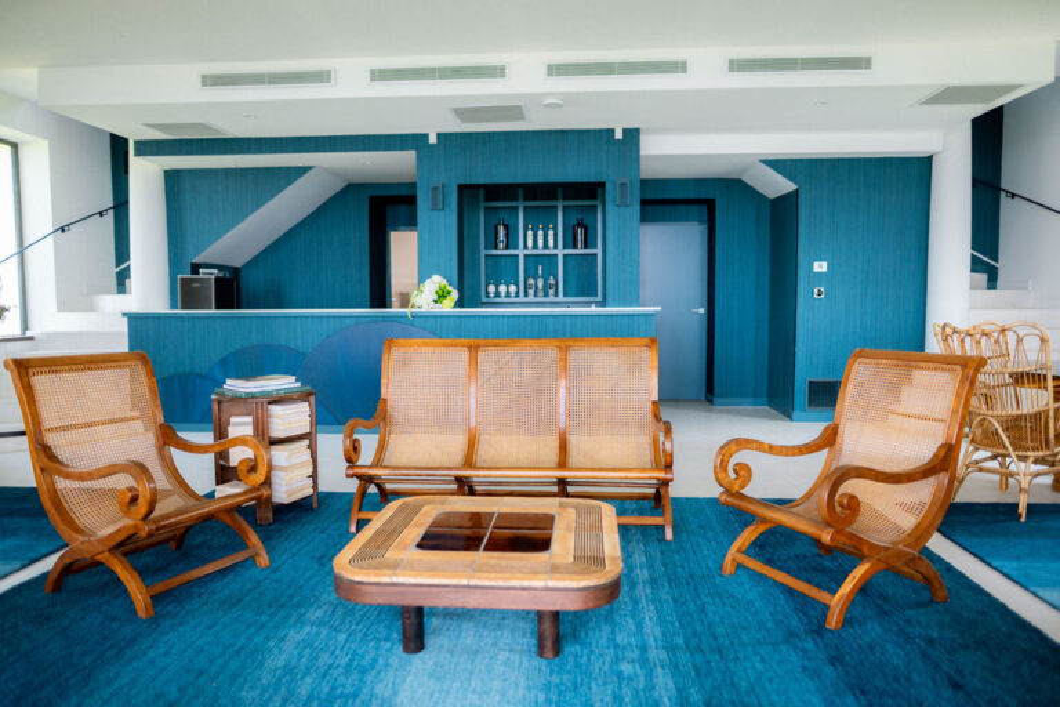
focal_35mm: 24
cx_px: 530
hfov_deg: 73.7
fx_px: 707
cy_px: 354
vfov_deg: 53.1
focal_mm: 24
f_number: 1.6
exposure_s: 1/640
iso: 640
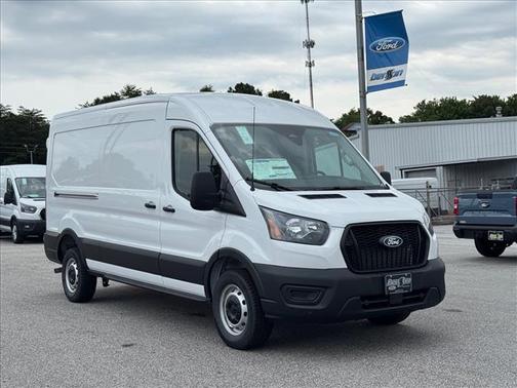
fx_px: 717
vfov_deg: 30.3
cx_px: 258
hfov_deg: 39.7
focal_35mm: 48
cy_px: 194
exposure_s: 1/1637
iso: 64
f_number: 1.78
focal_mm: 6.76
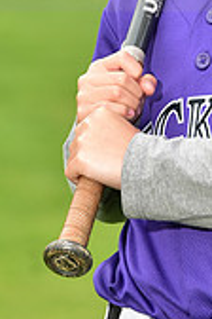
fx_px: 4867
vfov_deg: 3.7
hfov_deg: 2.5
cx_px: 275
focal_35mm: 551
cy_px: -49
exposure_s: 1/250
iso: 400
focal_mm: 160
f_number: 5.6
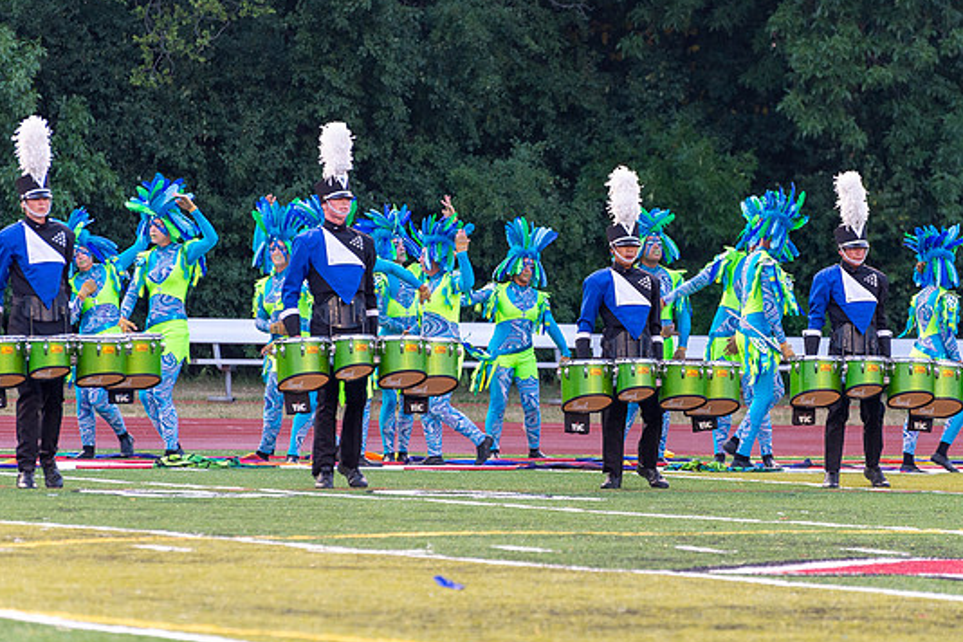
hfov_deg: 6.3
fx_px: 8693
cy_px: 302
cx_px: 604
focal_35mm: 325
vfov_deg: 4.2
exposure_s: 1/200
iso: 1400
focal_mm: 220
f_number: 5.3
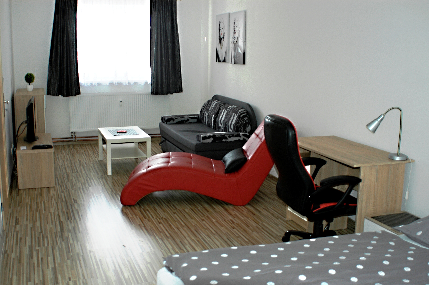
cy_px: 142
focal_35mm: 42
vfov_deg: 31.8
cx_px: 214
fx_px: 500
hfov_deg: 46.4
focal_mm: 28
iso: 200
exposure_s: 1/60
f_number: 3.5
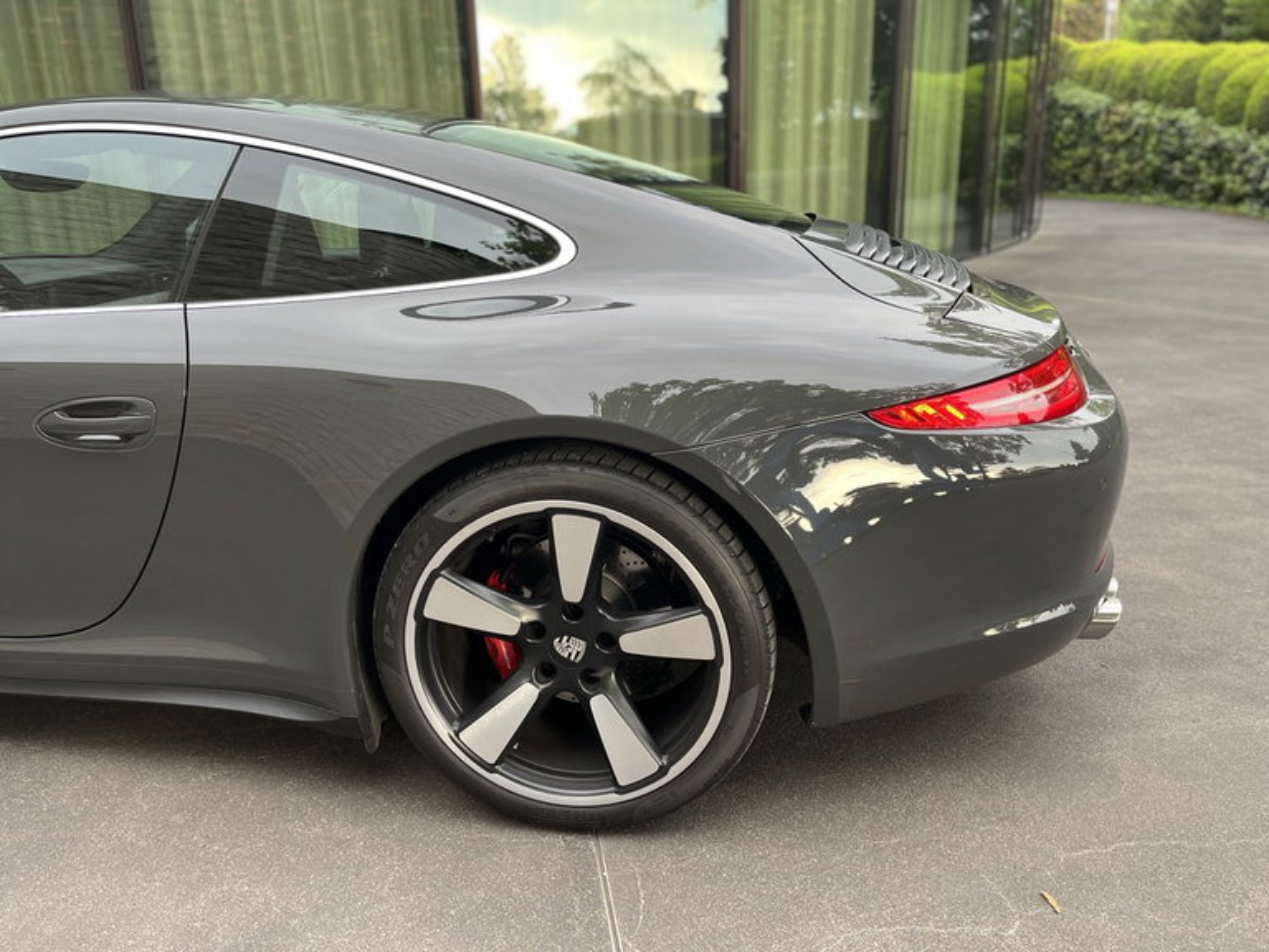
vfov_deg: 53.1
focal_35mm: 26
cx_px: 634
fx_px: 953
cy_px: 476
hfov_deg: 67.3
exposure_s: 1/122
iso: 64
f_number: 1.6
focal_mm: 5.1
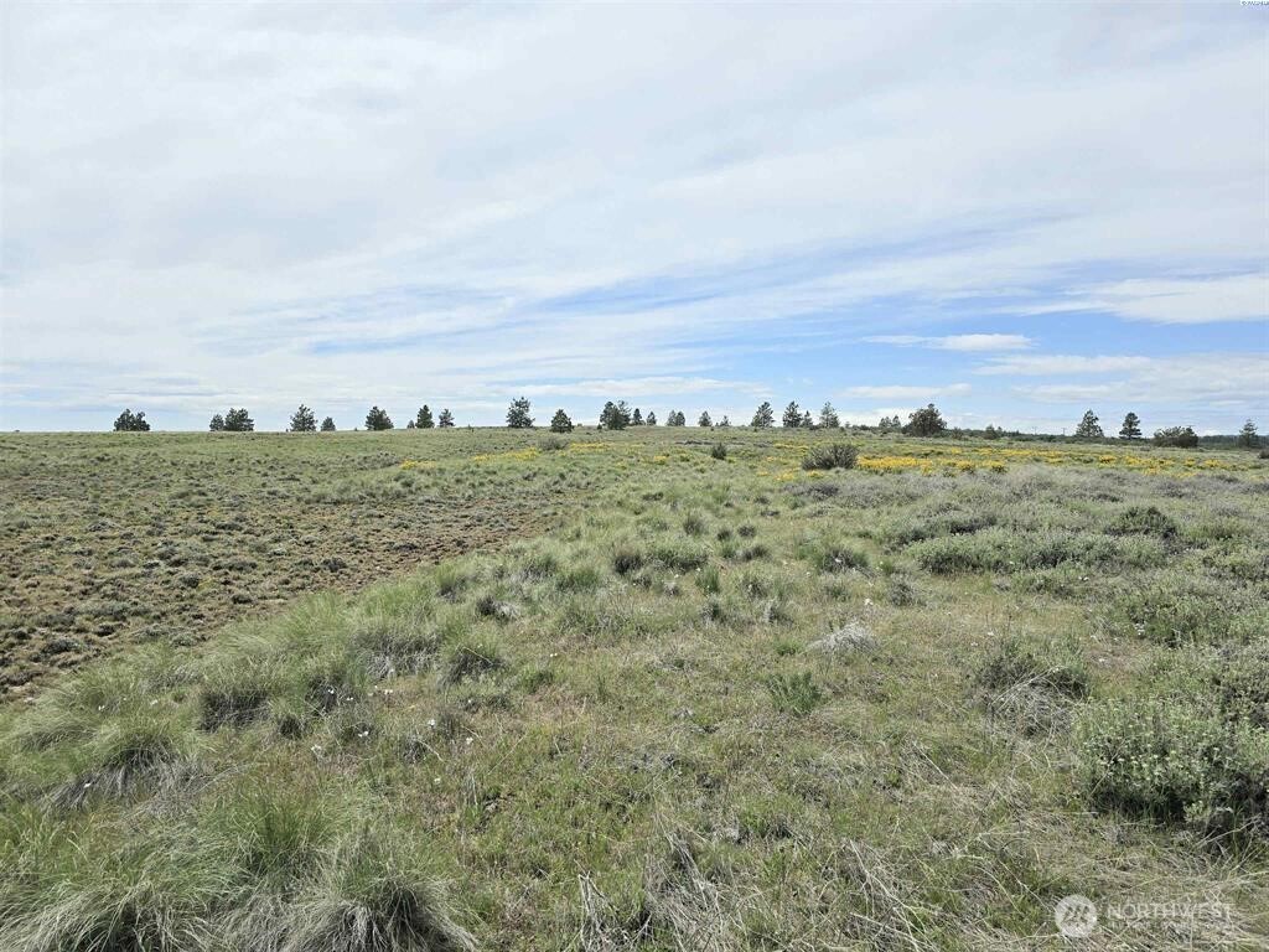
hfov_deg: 73.9
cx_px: 634
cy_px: 476
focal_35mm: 23
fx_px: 843
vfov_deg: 58.9
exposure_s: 1/1429
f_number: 1.7
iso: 12
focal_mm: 6.3
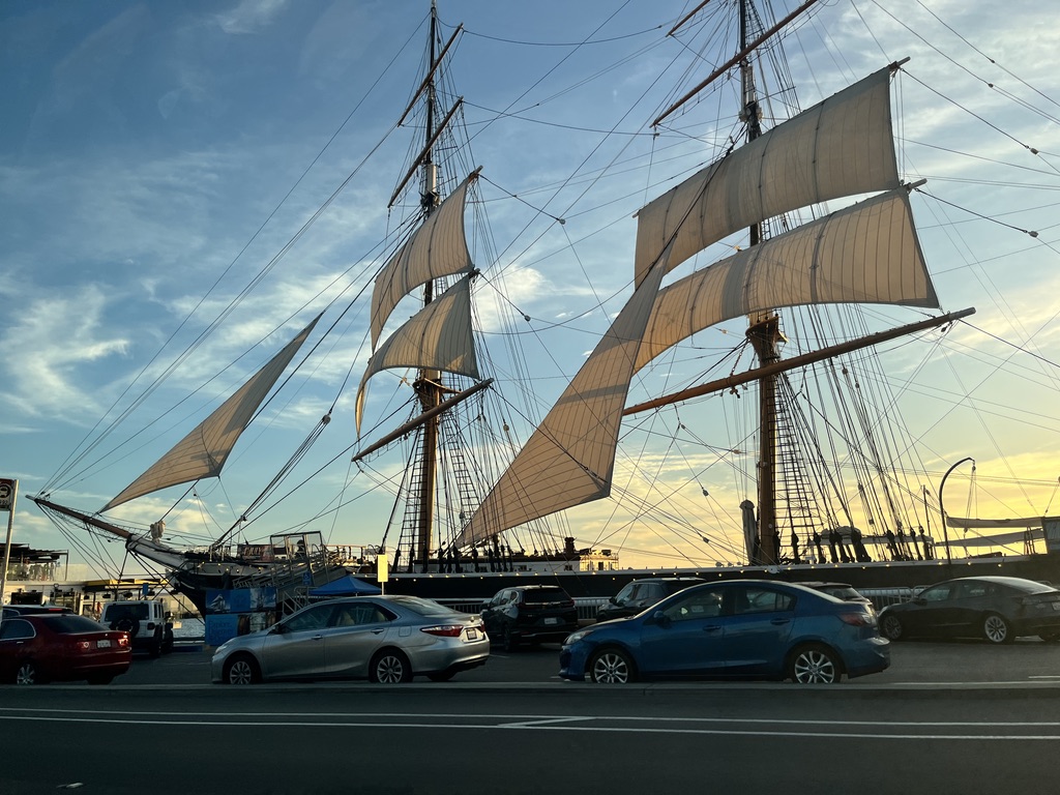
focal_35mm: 26
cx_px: 530
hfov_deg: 67.3
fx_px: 796
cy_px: 398
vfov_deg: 53.1
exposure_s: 1/1086
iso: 50
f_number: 1.6
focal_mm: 5.1
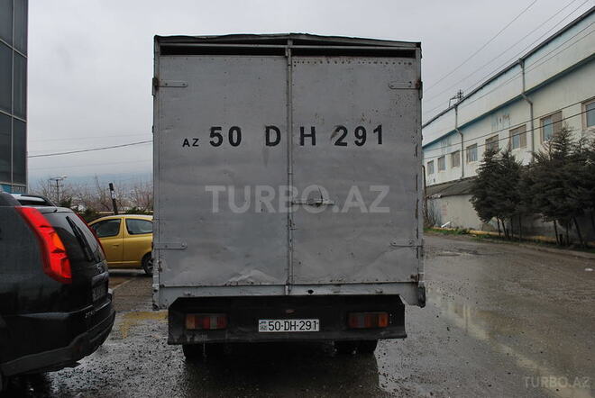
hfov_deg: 53.1
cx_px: 298
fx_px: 596
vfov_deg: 37.0
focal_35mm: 36
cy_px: 199
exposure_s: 1/125
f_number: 5.6
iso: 200
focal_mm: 24
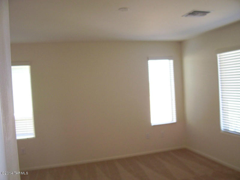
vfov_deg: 41.8
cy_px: 90
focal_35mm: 34
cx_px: 120
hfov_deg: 54.0
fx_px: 236
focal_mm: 5.6
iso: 125
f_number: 2.7
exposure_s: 1/60
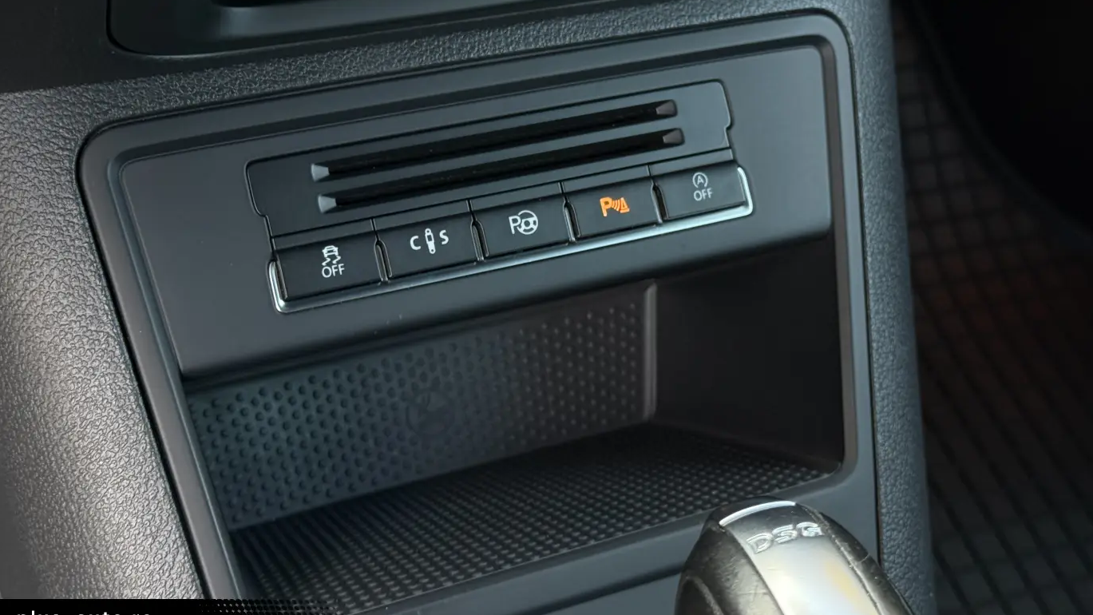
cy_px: 208
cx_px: 535
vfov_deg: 21.7
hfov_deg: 37.8
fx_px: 1594
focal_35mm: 55
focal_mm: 6.76
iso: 160
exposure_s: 1/75
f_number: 1.78
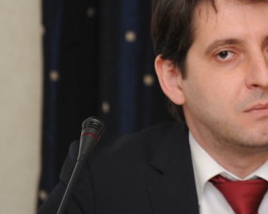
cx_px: 248
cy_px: 47
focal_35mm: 392
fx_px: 3108
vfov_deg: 3.9
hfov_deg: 4.9
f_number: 4
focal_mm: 200
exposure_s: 1/125
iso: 400
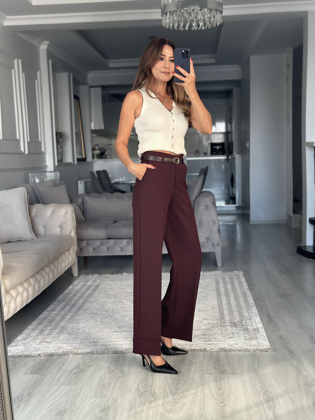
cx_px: 158
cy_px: 210
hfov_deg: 30.3
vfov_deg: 39.7
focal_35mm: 48
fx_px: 582
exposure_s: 1/106
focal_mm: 6.86
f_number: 1.78
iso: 125
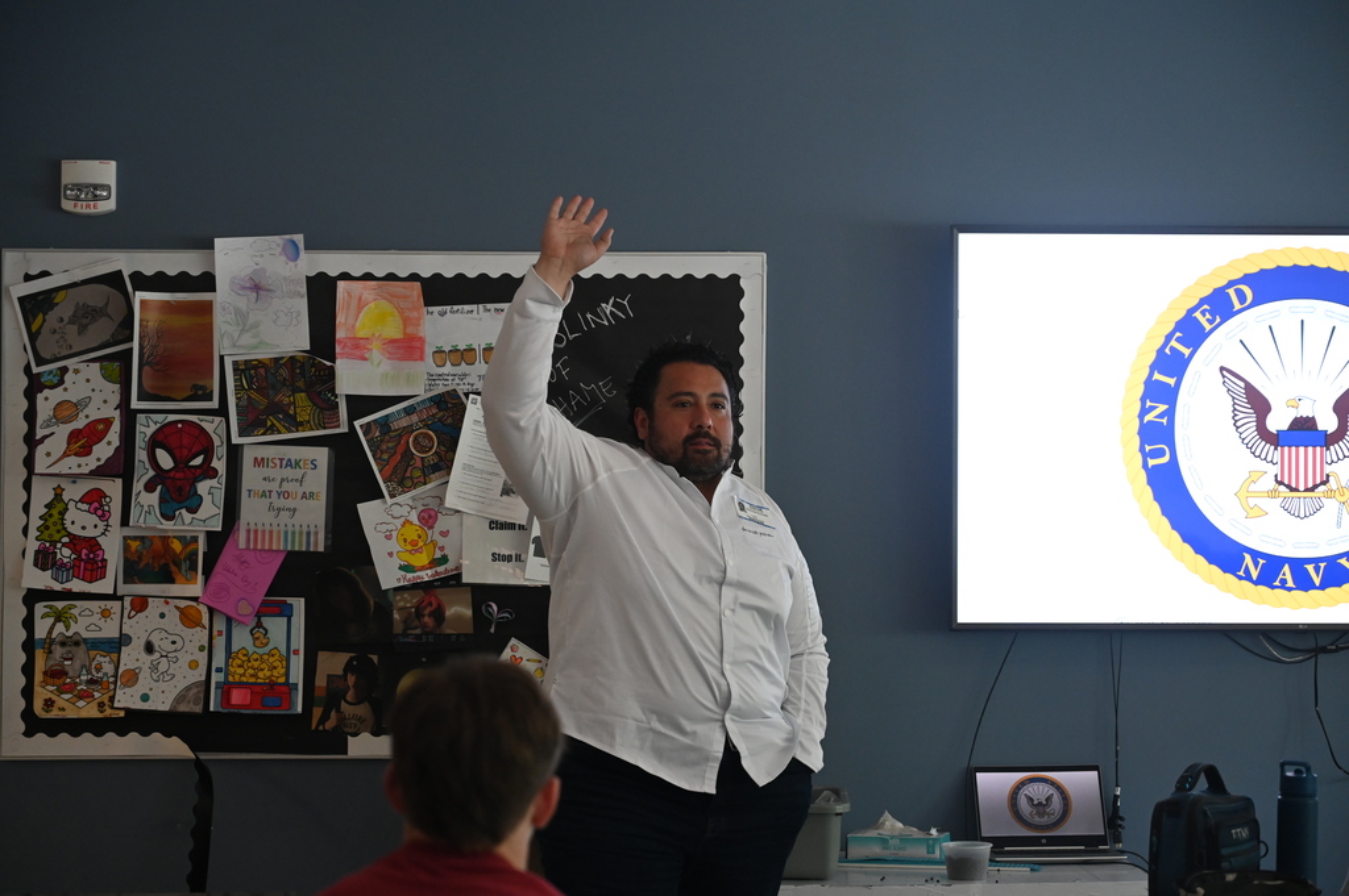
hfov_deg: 28.9
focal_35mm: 70
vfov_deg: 19.4
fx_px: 2621
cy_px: 448
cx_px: 674
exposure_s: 1/125
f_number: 4
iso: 2800
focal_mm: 70
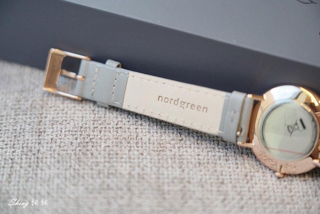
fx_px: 933
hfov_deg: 19.5
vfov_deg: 13.0
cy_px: 107
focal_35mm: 105
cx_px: 160
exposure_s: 1/40
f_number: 4
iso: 1250
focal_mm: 105
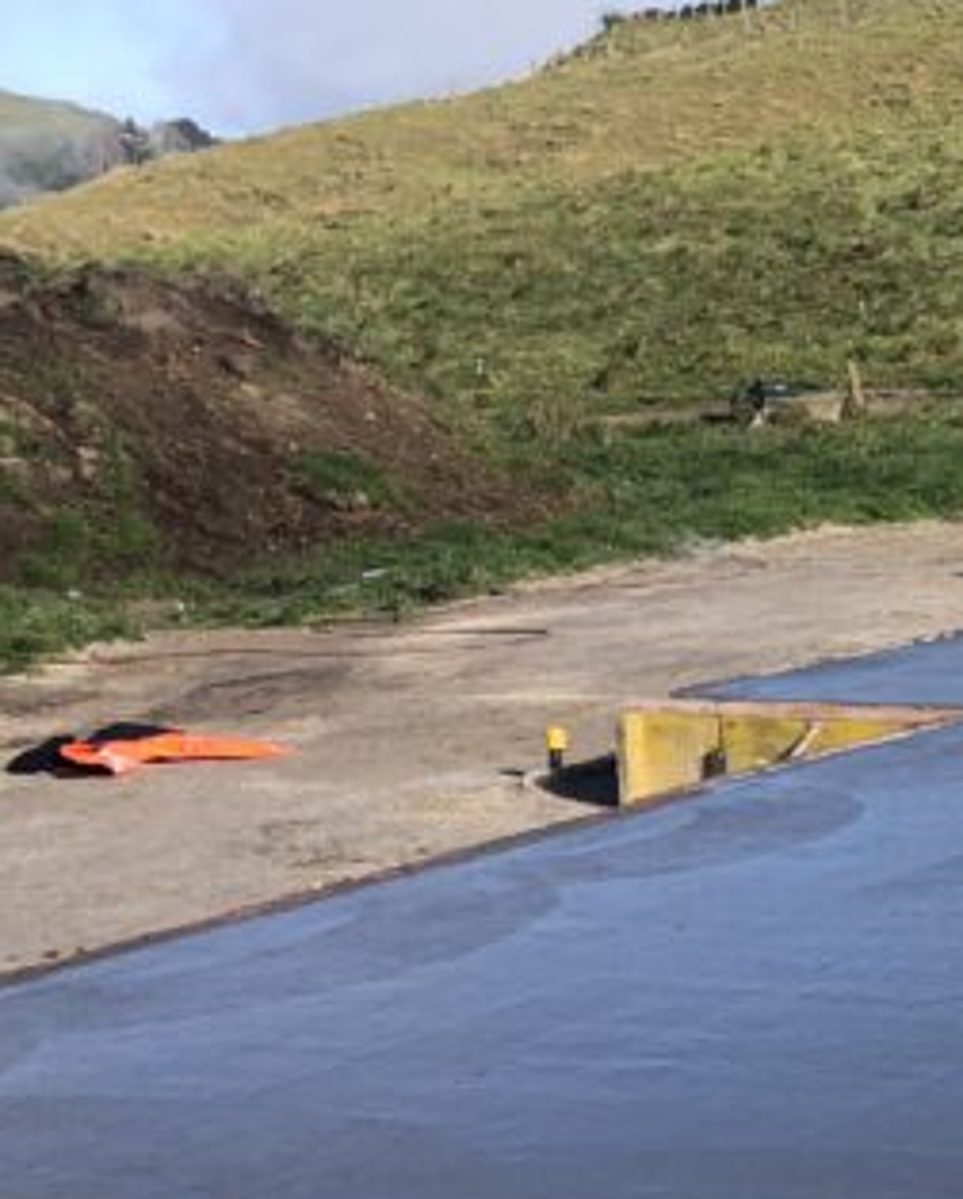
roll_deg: -0.2
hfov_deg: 14.9
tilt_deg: -11.2
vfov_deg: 21.3
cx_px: 1769
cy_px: 886
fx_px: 3165
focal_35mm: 89
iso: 20
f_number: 1.8
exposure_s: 1/1297
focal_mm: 3.99
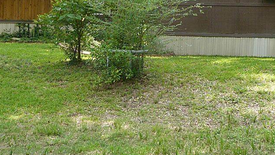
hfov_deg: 33.7
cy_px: 11
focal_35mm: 62
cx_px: 173
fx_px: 452
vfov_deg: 19.0
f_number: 2.8
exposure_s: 1/320
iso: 100
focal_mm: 5.8
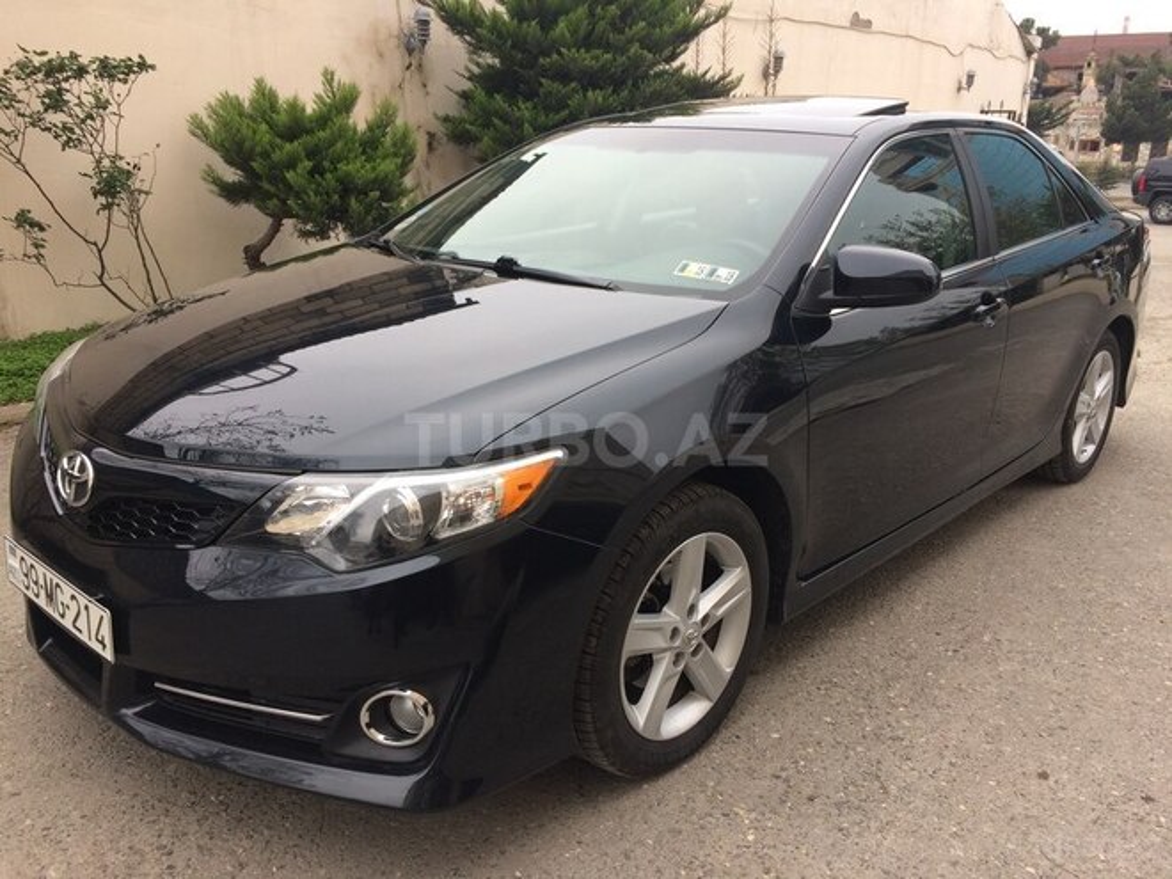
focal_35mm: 29
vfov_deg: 48.2
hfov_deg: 61.7
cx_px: 586
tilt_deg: -19.9
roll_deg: -1.2
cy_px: 440
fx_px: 982
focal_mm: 4.15
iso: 40
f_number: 2.2
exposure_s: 1/100
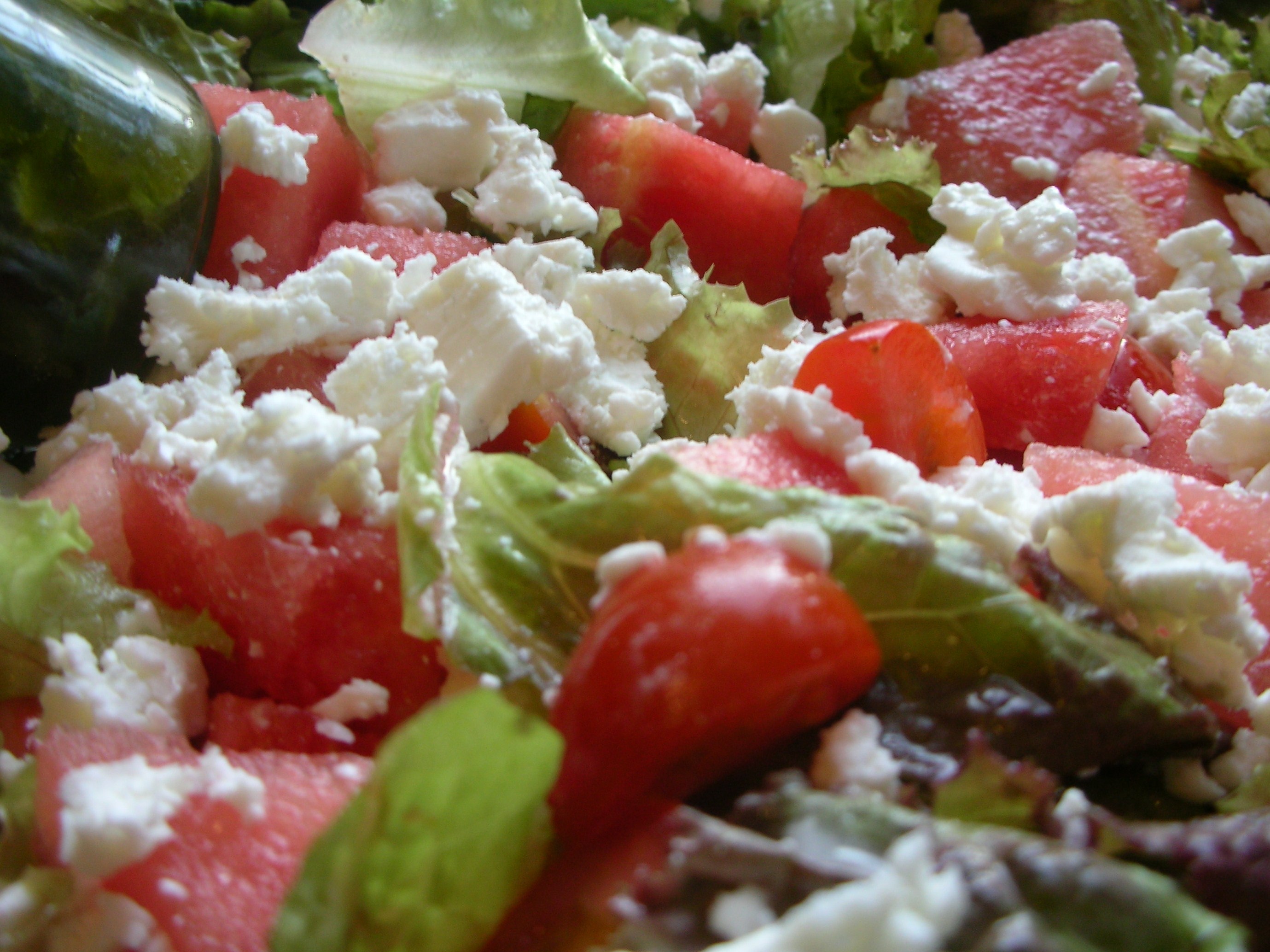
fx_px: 1284
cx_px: 635
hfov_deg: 52.6
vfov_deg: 40.7
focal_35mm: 35
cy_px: 476
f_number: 3
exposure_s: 1/8.5
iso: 50
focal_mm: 5.8
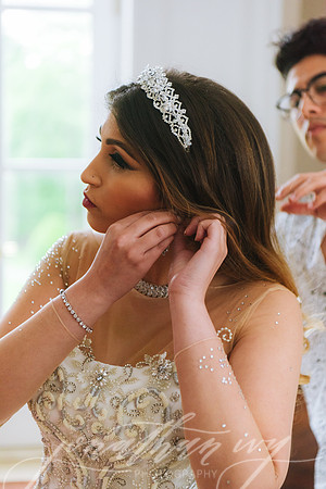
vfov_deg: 28.8
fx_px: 951
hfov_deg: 19.5
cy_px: 244
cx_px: 163
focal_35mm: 70
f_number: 2.8
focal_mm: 70
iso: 2000
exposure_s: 1/250
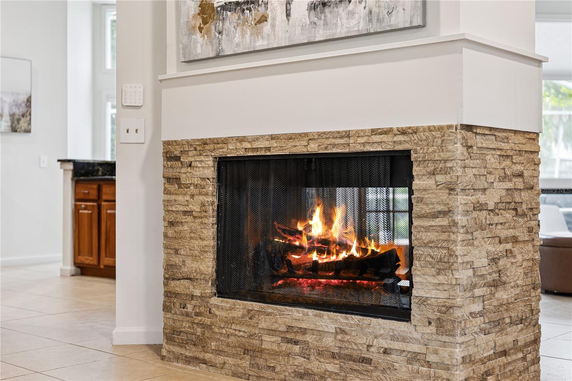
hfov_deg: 40.4
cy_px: 190
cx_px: 286
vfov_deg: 27.5
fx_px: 778
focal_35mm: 49
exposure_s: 1/50
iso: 400
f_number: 2.8
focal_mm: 49
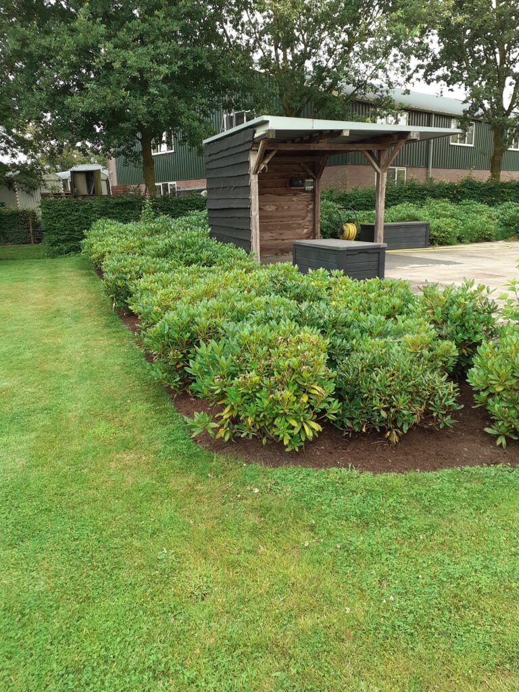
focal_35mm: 27
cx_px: 260
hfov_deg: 51.4
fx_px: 540
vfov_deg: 65.3
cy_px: 346
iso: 40
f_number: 1.9
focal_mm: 3.6
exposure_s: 1/50
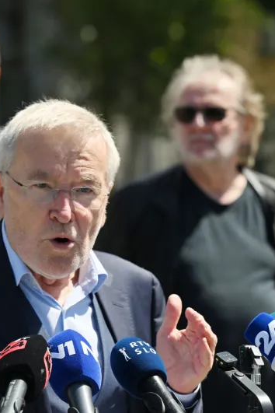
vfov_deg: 9.8
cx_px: 80
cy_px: 206
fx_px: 2418
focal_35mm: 211
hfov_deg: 6.5
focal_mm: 140
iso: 500
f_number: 5
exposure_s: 1/4000
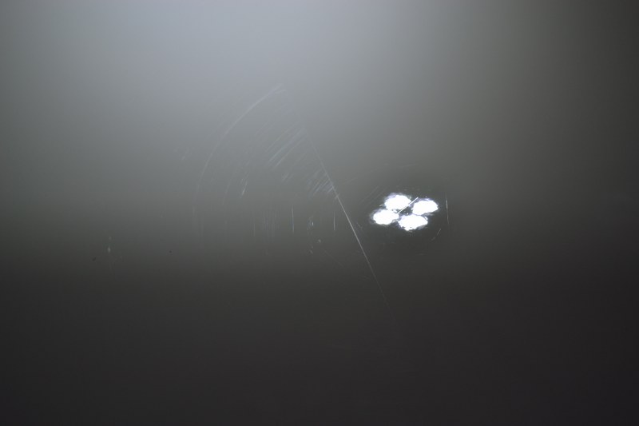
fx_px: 1464
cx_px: 320
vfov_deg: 16.5
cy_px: 213
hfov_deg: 24.6
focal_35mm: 82
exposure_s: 1/125
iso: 110
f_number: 5.6
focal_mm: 55
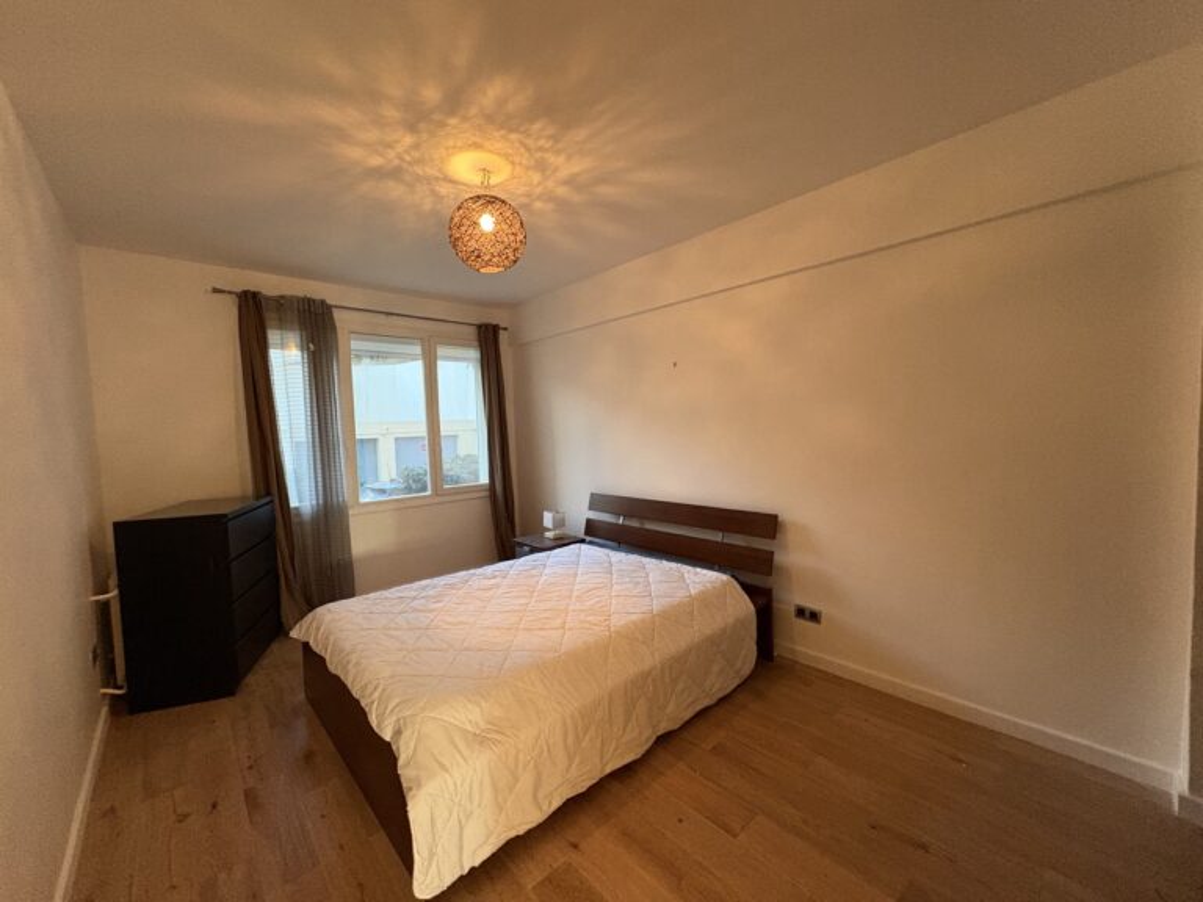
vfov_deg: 85.7
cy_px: 451
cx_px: 602
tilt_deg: -2.0
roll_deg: +2.2
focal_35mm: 14
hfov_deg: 102.1
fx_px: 487
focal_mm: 2.22
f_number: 2.2
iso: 400
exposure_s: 1/50
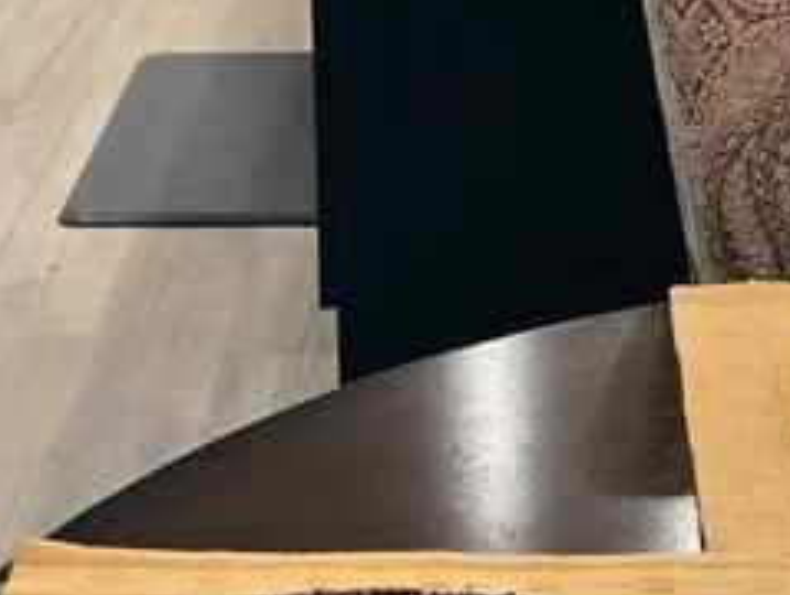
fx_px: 2811
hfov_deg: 16.0
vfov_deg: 12.0
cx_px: 410
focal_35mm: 123
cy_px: 20
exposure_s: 1/120
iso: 500
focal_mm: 5.4
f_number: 1.8
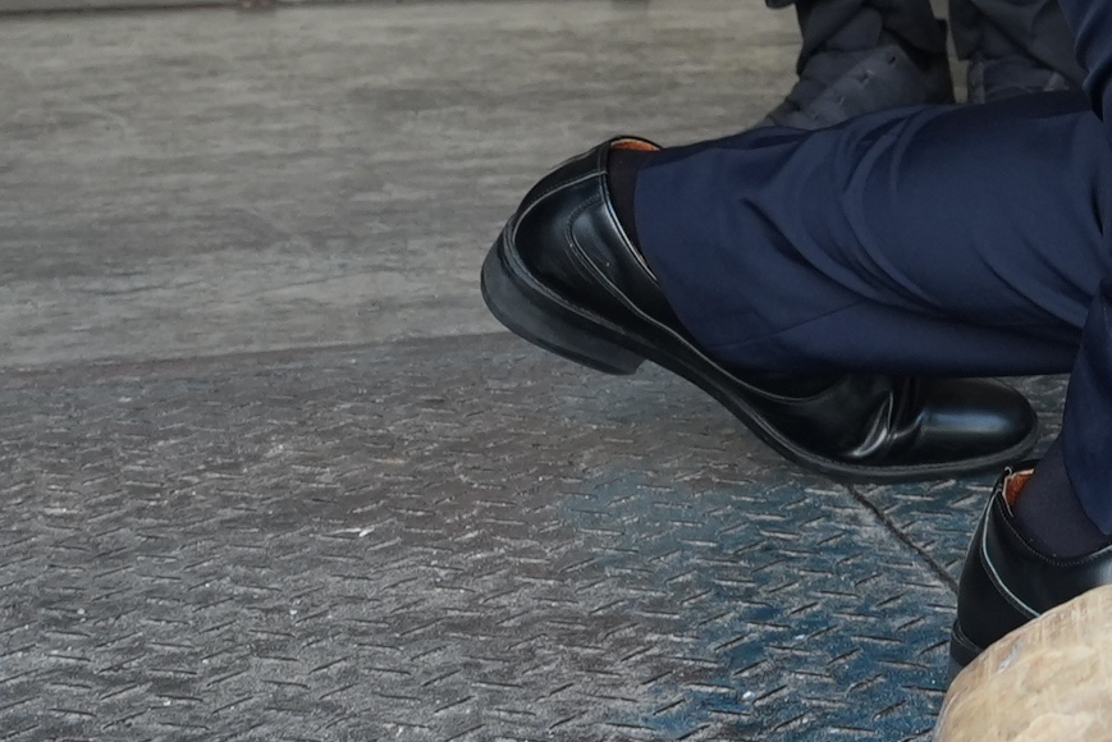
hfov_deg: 16.9
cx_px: 1715
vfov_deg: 11.9
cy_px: -490
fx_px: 3341
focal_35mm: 108
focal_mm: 20.4
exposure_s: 1/160
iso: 500
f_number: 5.6
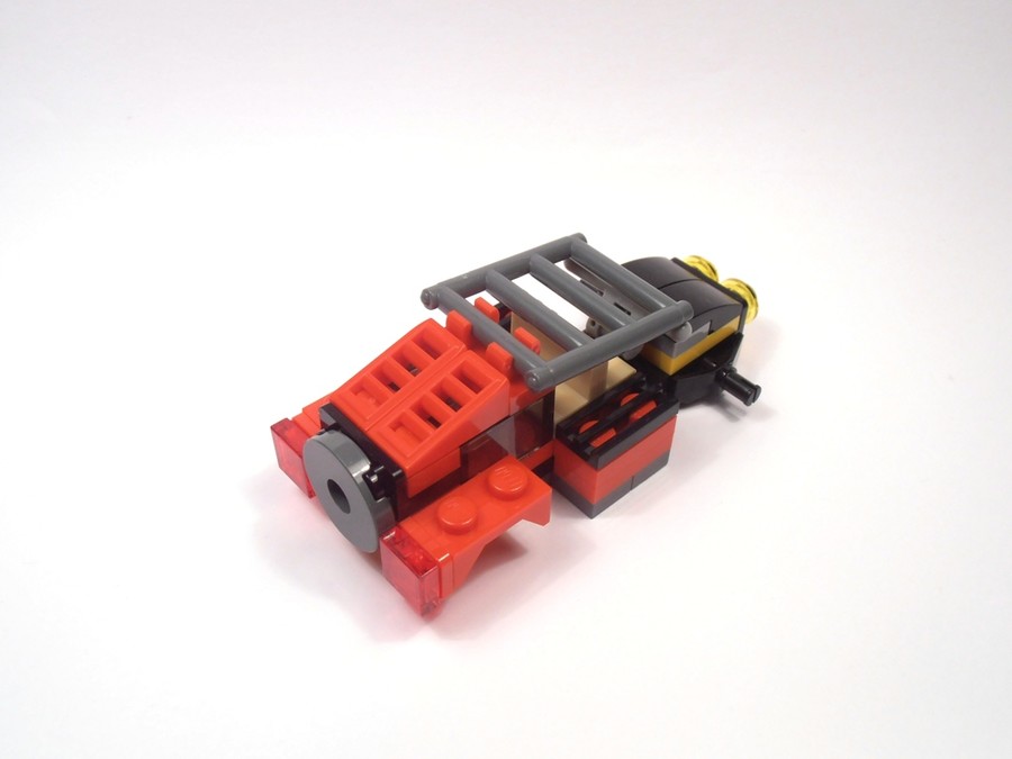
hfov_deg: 50.1
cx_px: 506
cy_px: 380
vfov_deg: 38.7
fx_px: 1082
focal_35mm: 37
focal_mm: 6.61
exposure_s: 1/100
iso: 80
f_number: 3.9
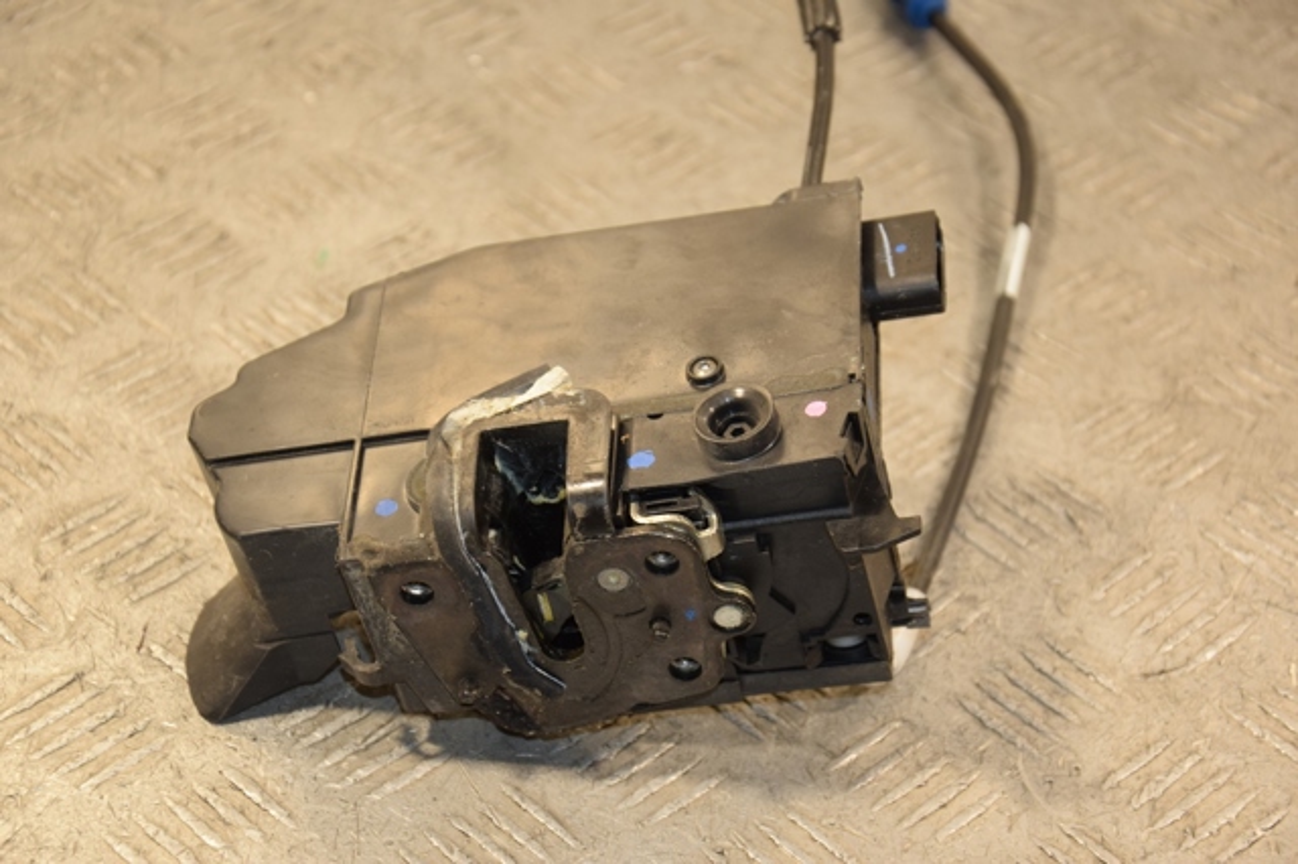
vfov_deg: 13.8
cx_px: 649
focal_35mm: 99
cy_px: 432
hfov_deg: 20.6
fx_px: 3568
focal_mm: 66
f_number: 5.3
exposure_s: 1/80
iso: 800
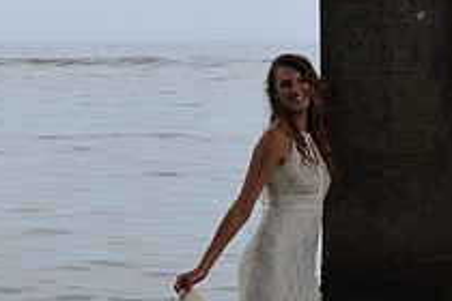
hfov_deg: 9.6
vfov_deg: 6.4
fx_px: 2699
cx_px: 129
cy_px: 134
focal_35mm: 215
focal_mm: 52
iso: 200
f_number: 9
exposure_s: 1/320
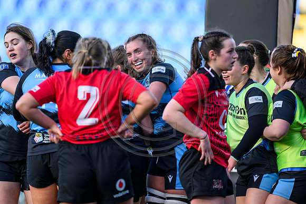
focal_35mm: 560
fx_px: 4761
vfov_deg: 2.5
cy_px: 102
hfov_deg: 3.7
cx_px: 153
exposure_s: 1/1000
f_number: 4
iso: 800
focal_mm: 560
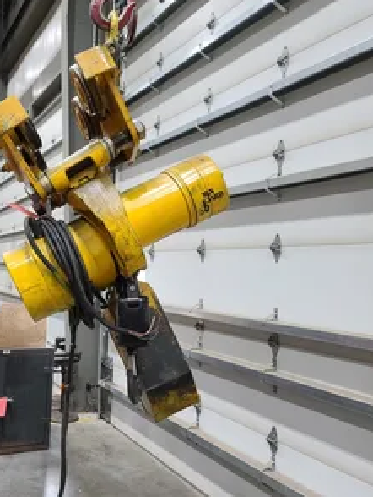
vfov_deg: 53.9
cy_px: 245
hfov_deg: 40.4
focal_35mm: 34
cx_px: 84
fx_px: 488
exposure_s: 1/40
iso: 250
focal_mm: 7
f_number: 1.8
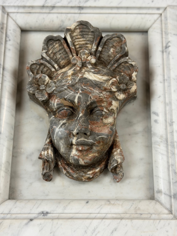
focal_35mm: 48
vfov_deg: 39.7
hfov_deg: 30.3
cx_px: 88
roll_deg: +0.7
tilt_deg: -0.7
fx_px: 327
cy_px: 118
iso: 100
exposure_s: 1/50
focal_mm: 6.76
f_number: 1.78
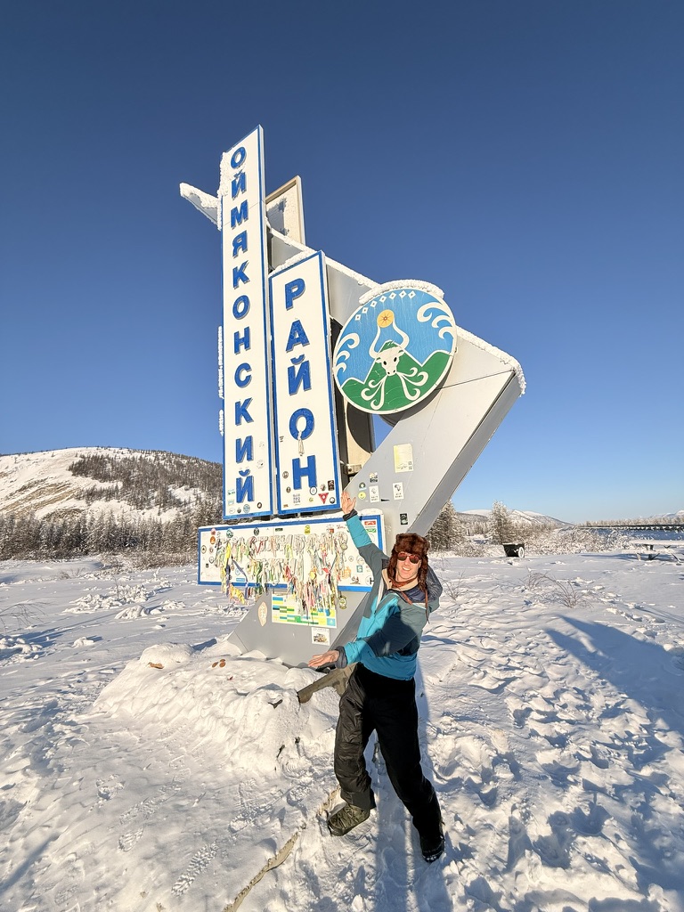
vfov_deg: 102.1
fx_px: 369
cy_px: 456
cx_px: 342
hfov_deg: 85.7
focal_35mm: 14
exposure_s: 1/4762
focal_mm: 2.22
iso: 50
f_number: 2.2
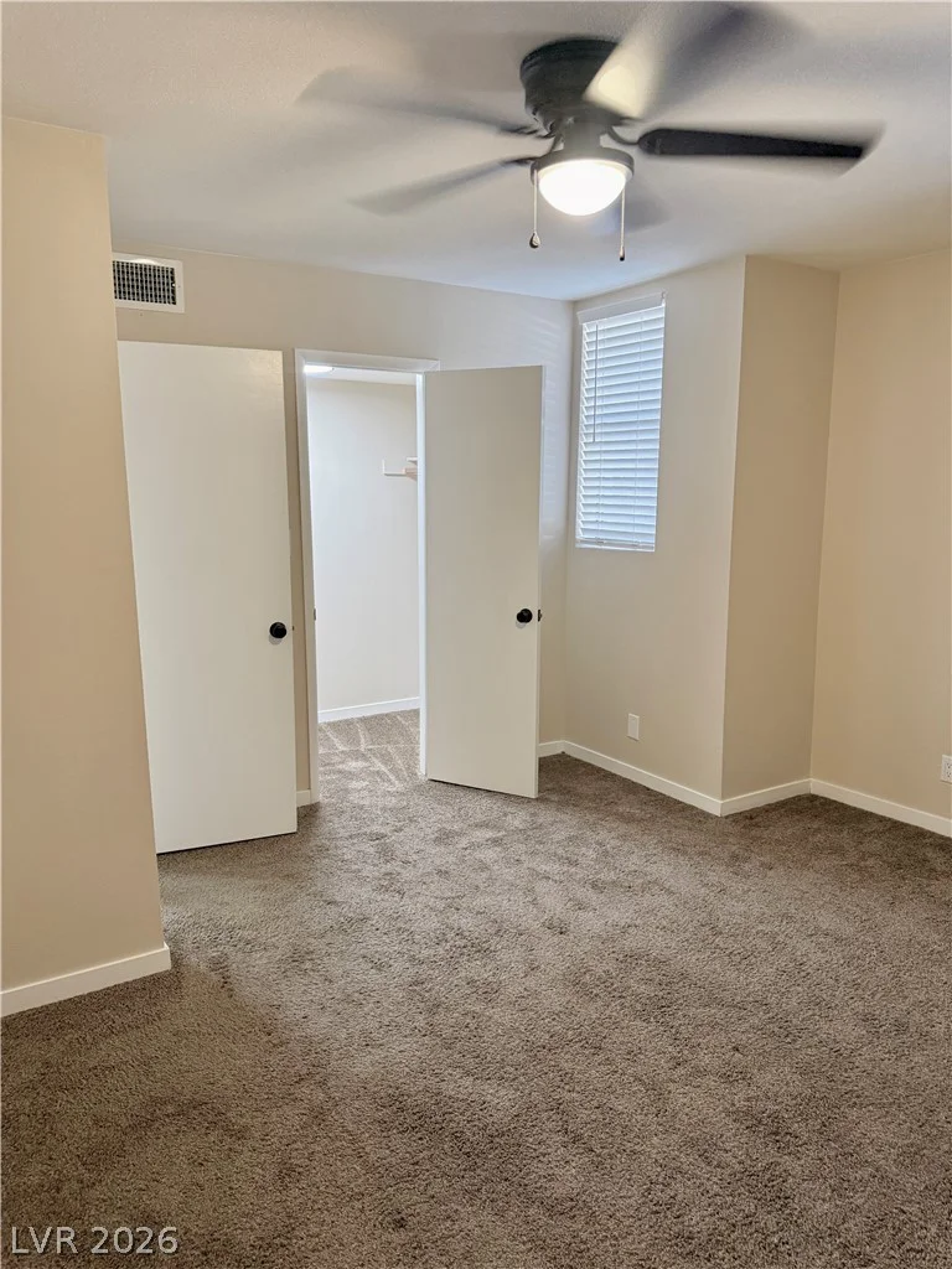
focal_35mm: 24
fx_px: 880
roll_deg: +0.0
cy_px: 634
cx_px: 476
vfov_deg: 71.6
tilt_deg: -9.2
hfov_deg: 56.8
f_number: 1.78
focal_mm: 6.76
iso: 400
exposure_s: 1/60
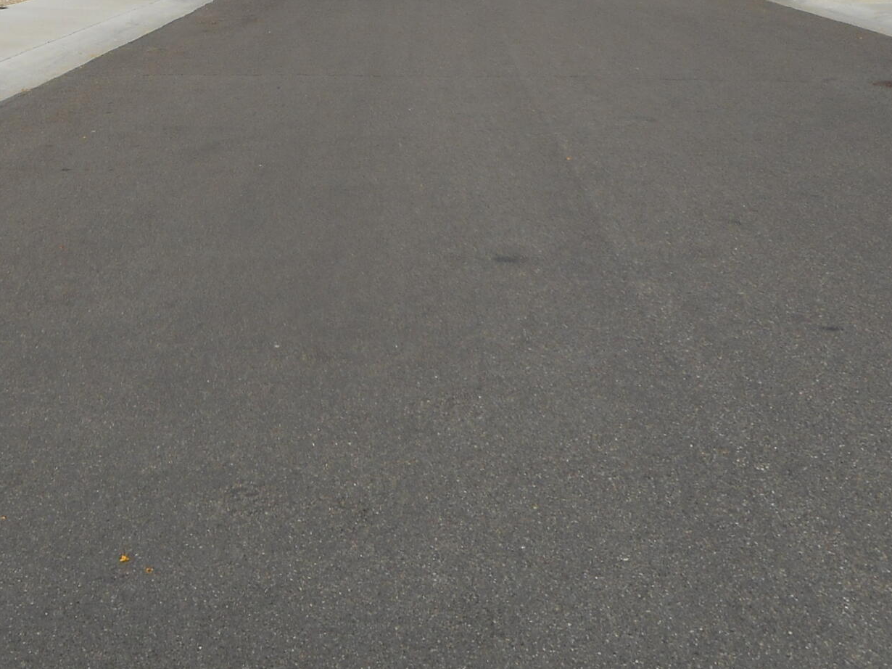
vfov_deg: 22.5
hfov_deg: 30.8
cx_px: 169
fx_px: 1572
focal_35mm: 61
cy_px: -91
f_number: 3.7
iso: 80
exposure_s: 1/1000
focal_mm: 4.5
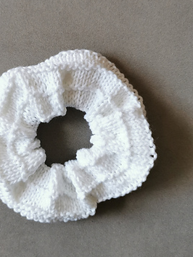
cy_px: 119
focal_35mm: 38
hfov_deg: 37.3
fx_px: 283
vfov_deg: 49.0
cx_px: 66
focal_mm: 5.58
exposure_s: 1/50
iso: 125
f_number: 1.8
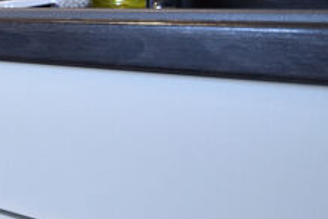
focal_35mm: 78
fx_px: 711
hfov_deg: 19.3
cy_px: 16
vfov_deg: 17.2
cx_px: -269
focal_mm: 12
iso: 400
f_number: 4
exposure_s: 1/60
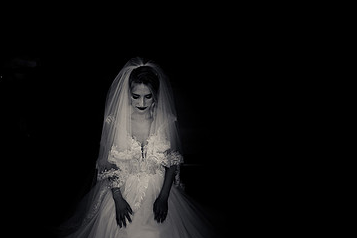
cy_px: 179
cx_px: 150
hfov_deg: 49.4
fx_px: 387
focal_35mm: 39
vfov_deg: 33.5
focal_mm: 24
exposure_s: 1/125
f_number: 3.2
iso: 500
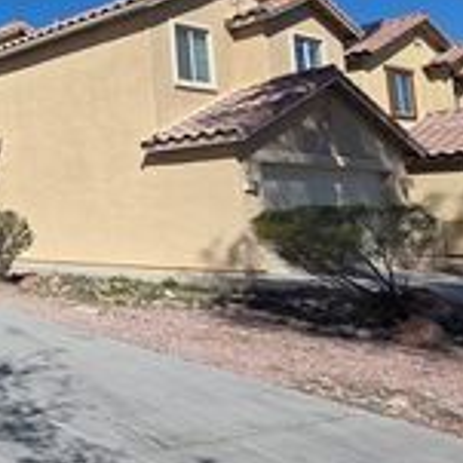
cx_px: -227
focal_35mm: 38
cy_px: 161
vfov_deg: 43.3
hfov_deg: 28.7
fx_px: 575
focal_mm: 2.2
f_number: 1.9
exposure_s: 1/3203
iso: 40
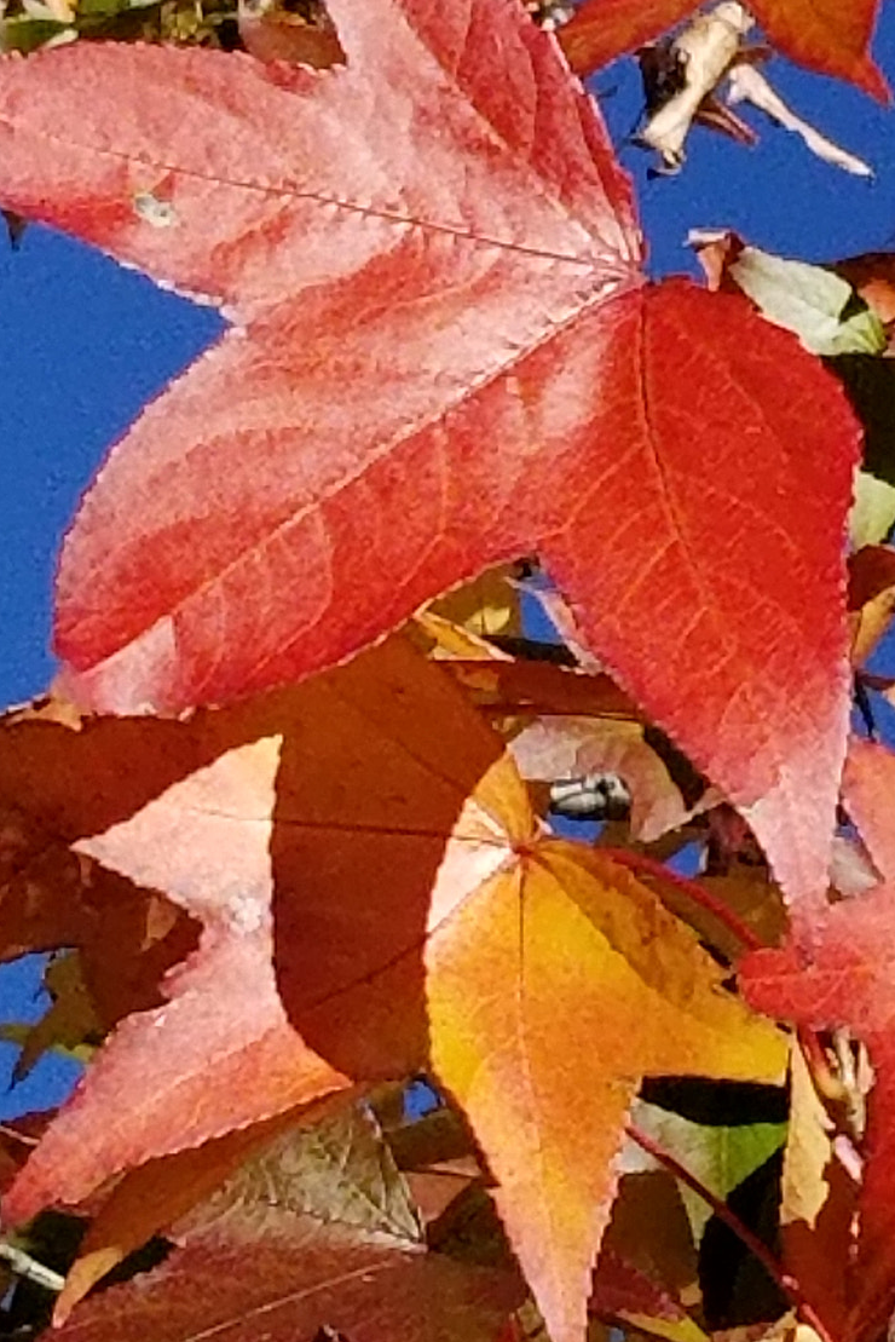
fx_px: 1453
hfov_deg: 34.2
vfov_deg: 49.4
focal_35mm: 39
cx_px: 374
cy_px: 581
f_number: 1.7
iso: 50
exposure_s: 1/3496
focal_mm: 4.25
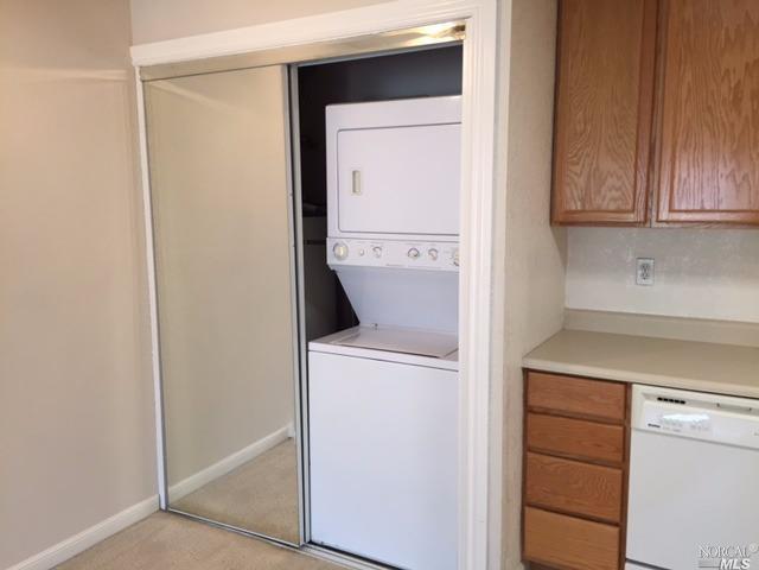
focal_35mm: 29
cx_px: 380
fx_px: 636
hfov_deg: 61.7
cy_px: 285
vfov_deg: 48.2
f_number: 2.2
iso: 64
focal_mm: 4.15
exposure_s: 1/30
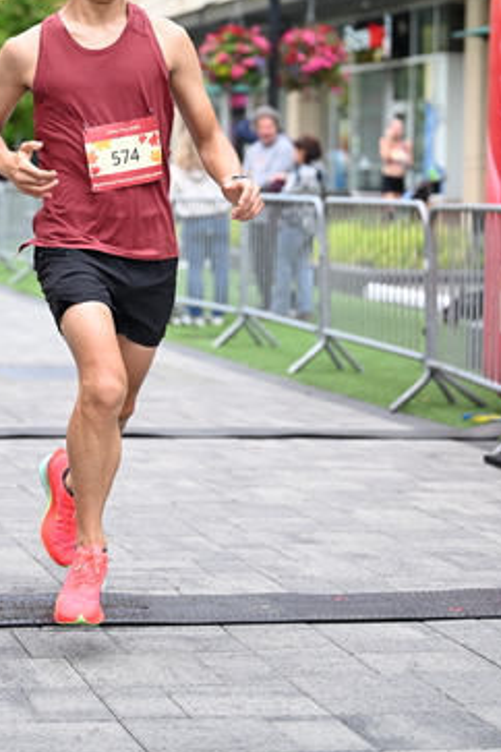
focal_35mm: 106
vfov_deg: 19.2
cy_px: 193
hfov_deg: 12.9
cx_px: 165
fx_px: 2213
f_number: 2.8
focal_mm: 70
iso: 1250
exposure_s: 1/1600
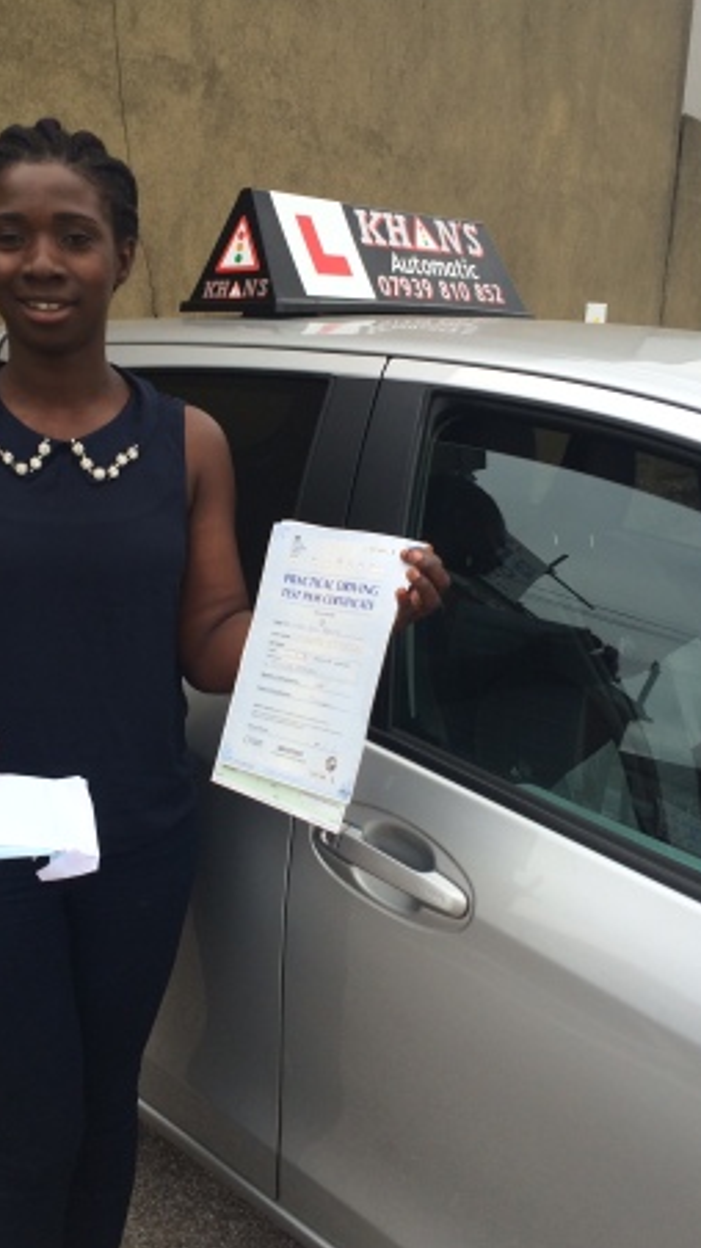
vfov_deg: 54.0
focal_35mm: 37
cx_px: 257
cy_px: 610
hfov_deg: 31.8
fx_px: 1224
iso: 32
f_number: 2.2
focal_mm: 4.12
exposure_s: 1/631
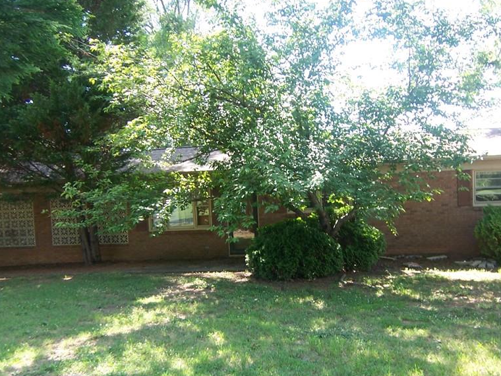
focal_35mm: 31
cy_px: 234
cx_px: 272
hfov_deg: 58.3
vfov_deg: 45.1
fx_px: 449
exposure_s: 1/60
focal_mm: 3.8
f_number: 2.8
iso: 64
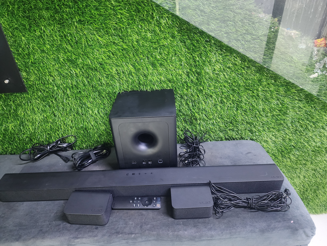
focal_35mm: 23
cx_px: 164
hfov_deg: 73.9
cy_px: 123
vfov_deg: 58.9
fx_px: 217
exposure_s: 1/33.3
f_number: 1.8
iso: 640
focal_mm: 6.4
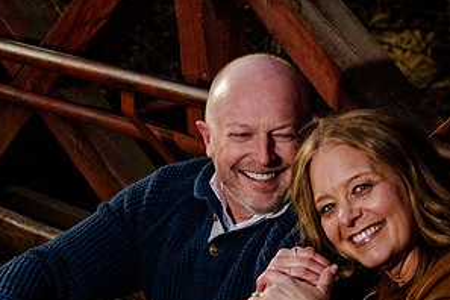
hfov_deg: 12.0
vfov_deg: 8.0
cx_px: 261
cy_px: 210
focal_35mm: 171
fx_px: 2137
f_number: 9
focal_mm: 86
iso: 250
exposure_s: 1/160
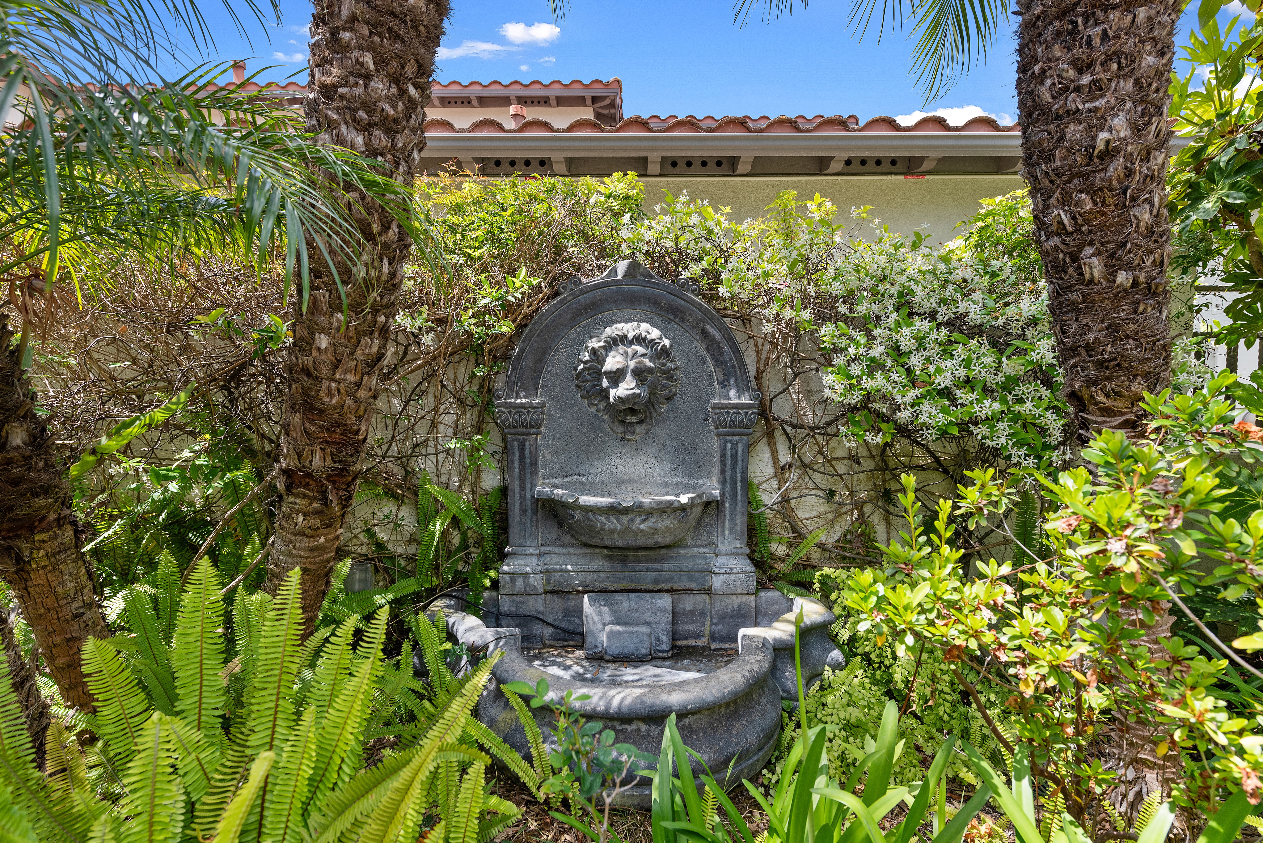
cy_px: 422
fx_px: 562
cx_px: 632
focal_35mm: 16
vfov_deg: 73.8
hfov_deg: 96.7
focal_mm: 16
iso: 400
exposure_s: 1/320
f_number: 8
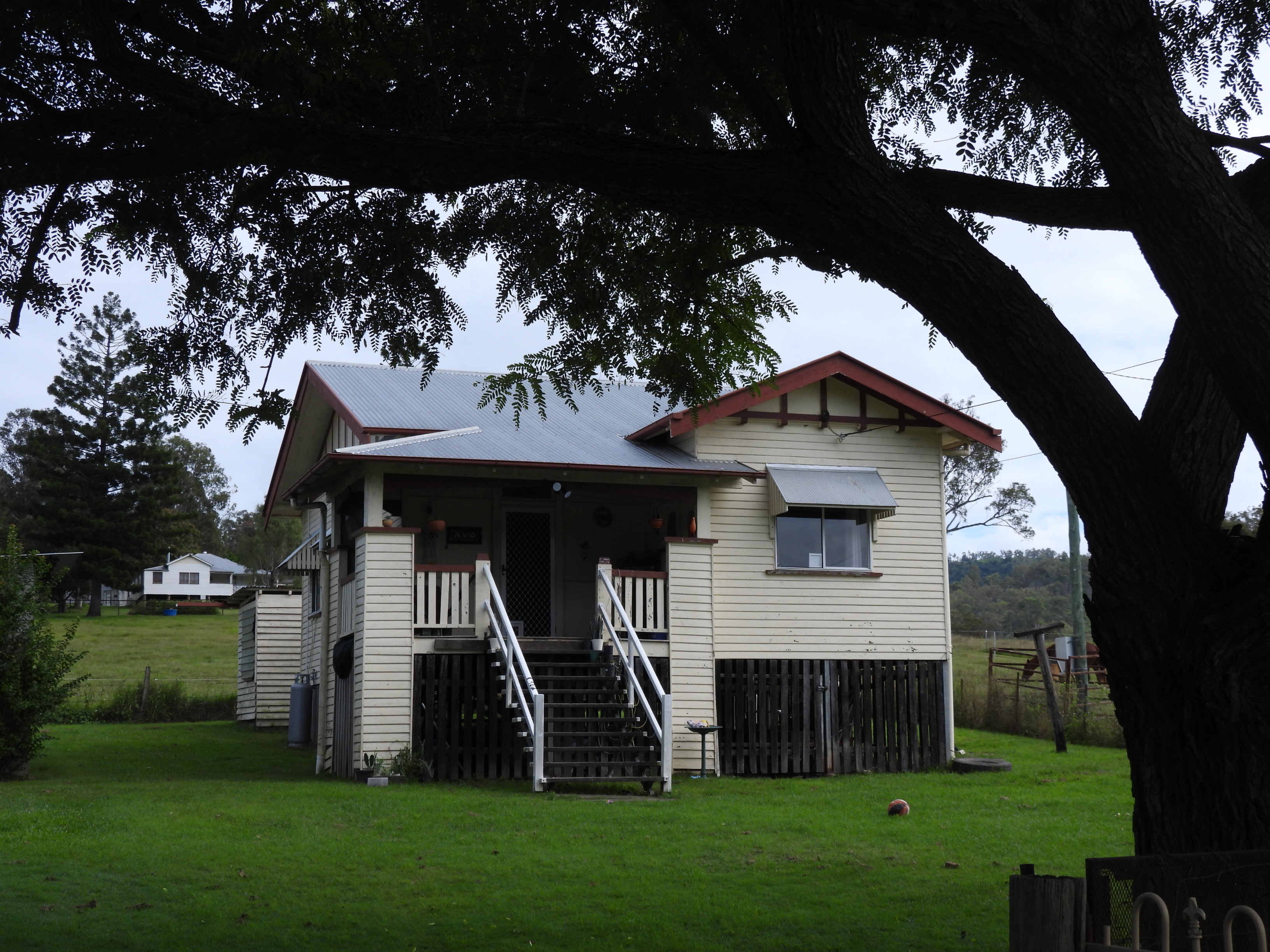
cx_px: 635
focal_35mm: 50
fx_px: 1834
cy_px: 476
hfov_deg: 38.2
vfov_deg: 29.1
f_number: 3.5
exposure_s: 1/1250
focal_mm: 8.9
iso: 100
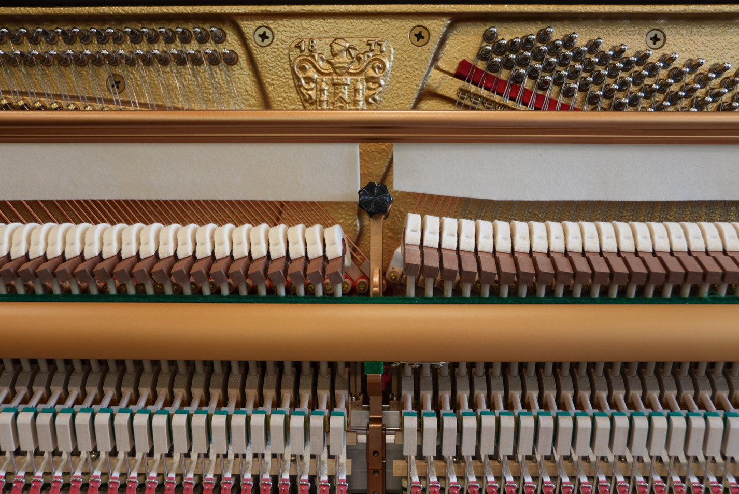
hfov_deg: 55.7
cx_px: 385
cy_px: 238
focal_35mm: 34
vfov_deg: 38.9
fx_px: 698
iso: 250
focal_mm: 20
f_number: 2.8
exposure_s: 1/40
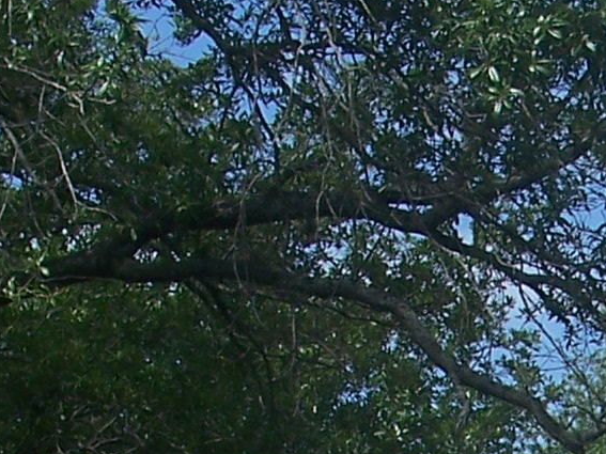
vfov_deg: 6.5
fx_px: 3728
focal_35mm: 213
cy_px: 1208
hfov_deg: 8.9
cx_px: 1054
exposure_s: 1/500
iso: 64
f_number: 4
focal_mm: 7.8
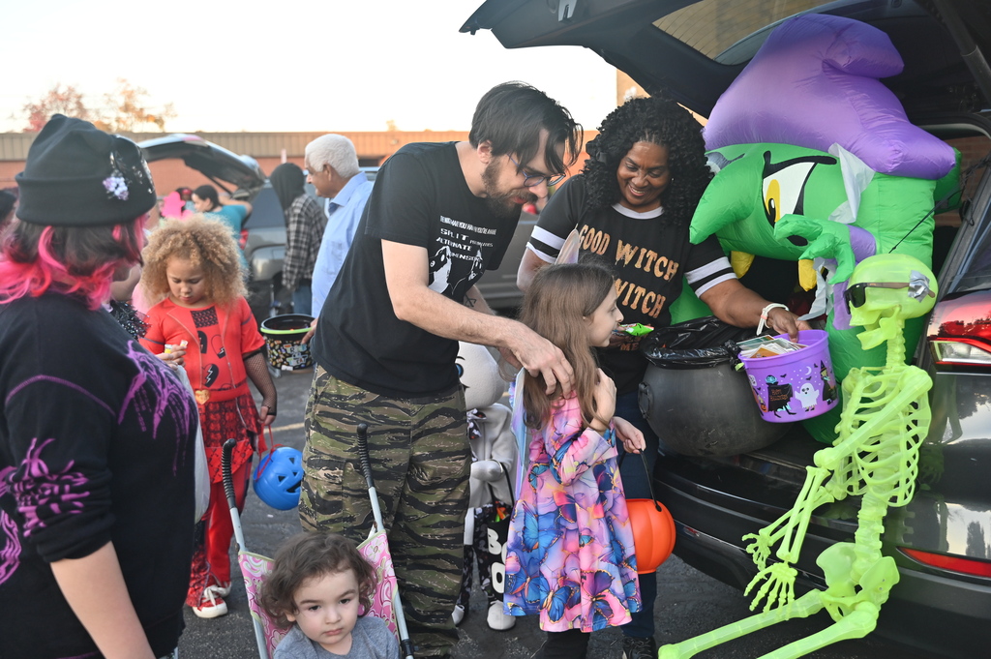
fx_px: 1045
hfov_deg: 50.7
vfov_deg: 35.0
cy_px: 330
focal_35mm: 38
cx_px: 496
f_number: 3.2
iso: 400
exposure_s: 1/250
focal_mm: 38
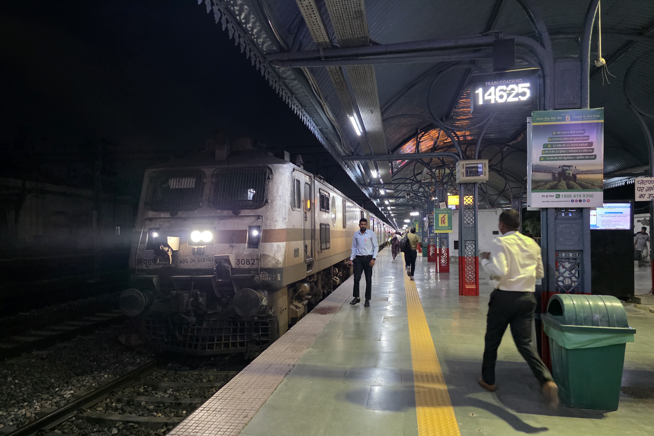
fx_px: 436
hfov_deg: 73.7
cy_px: 239
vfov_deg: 53.0
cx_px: 328
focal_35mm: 24
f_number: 1.7
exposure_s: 1/100
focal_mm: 6.3
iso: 1600
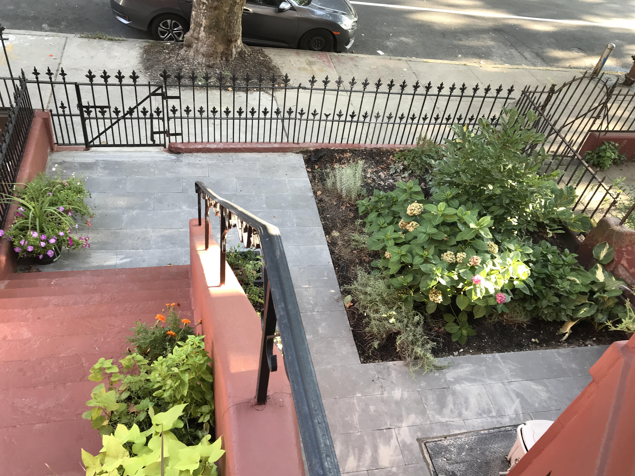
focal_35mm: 29
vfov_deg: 48.2
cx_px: 321
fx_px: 532
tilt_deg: -42.5
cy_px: 233
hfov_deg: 61.7
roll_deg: -11.5
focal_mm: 3.99
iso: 32
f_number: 1.8
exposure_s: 1/60
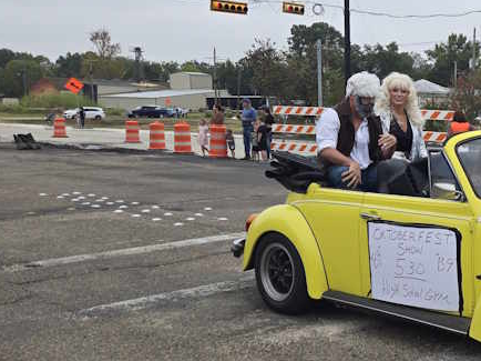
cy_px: 192
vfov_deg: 27.5
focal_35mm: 53
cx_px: 541
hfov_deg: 31.7
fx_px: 736
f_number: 1.8
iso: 25
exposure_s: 1/738
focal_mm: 5.4
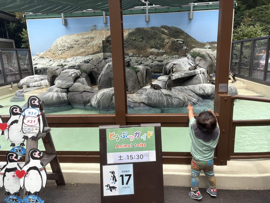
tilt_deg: -11.9
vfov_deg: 53.1
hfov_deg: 67.3
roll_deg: +3.6
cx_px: 135
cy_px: 102
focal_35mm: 26
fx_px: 203
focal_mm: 5.96
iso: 50
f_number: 1.6
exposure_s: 1/1311
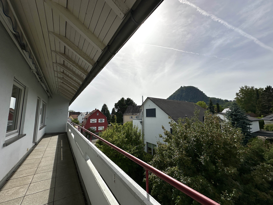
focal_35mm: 14
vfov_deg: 85.7
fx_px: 110
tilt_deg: +7.1
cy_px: 102
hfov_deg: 102.1
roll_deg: +0.4
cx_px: 136
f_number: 2.2
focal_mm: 2.22
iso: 40
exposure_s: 1/7299
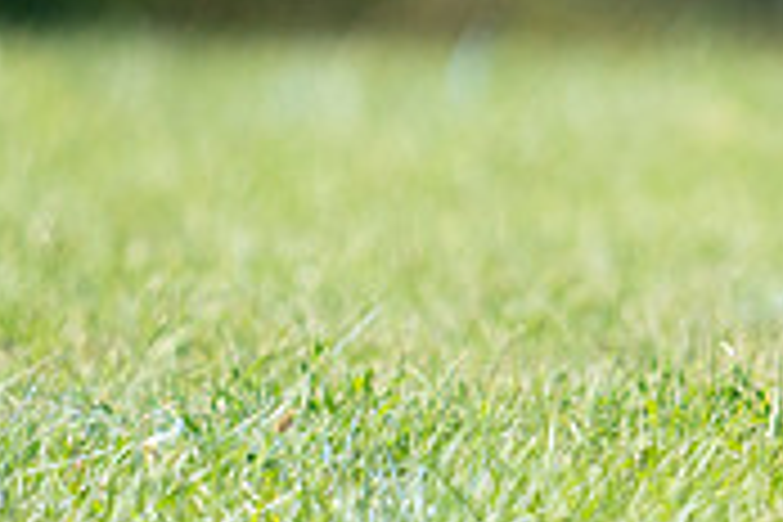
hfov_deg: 1.4
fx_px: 32405
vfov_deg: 0.9
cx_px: 1296
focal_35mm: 1490
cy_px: 110
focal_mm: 448
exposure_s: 1/4000
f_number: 6.3
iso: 1600
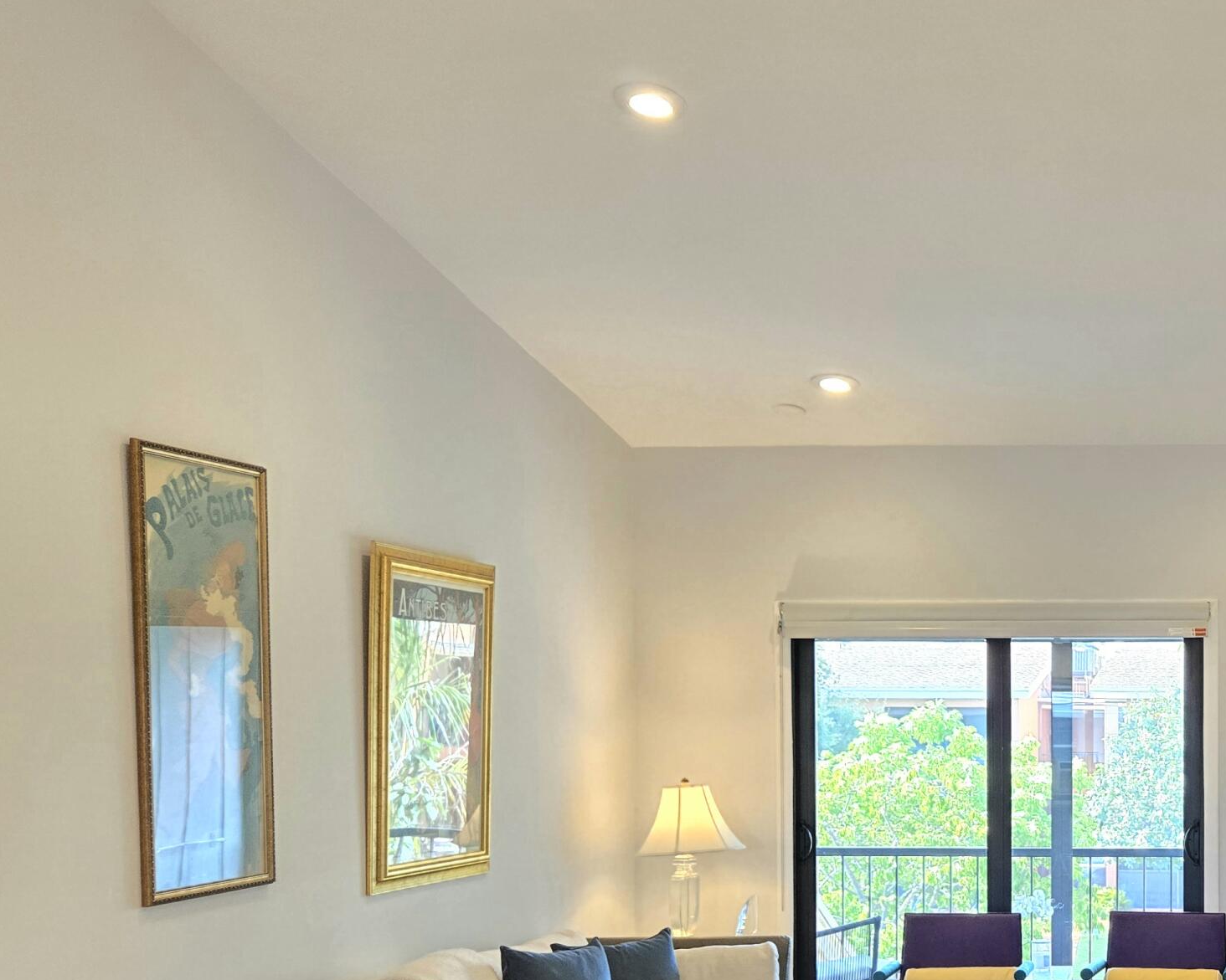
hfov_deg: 36.8
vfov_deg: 32.0
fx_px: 1669
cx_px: 1187
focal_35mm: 46
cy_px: 761
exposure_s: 1/120
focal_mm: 5.4
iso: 125
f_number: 1.8
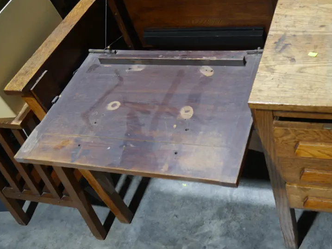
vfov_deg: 35.8
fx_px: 384
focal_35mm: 40
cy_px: 95
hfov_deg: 45.9
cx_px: 226
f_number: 3.5
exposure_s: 1/60
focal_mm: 14
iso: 250
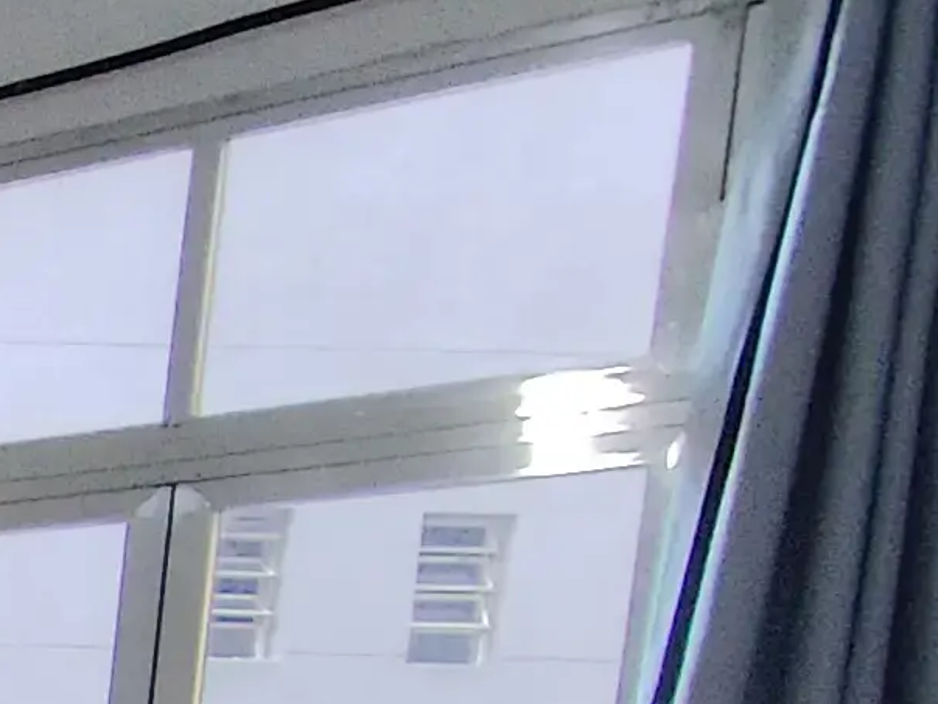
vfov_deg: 14.6
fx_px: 2359
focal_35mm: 87
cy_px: 1324
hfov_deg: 15.8
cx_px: -1097
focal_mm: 1.65
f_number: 2.2
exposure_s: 1/60
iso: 200
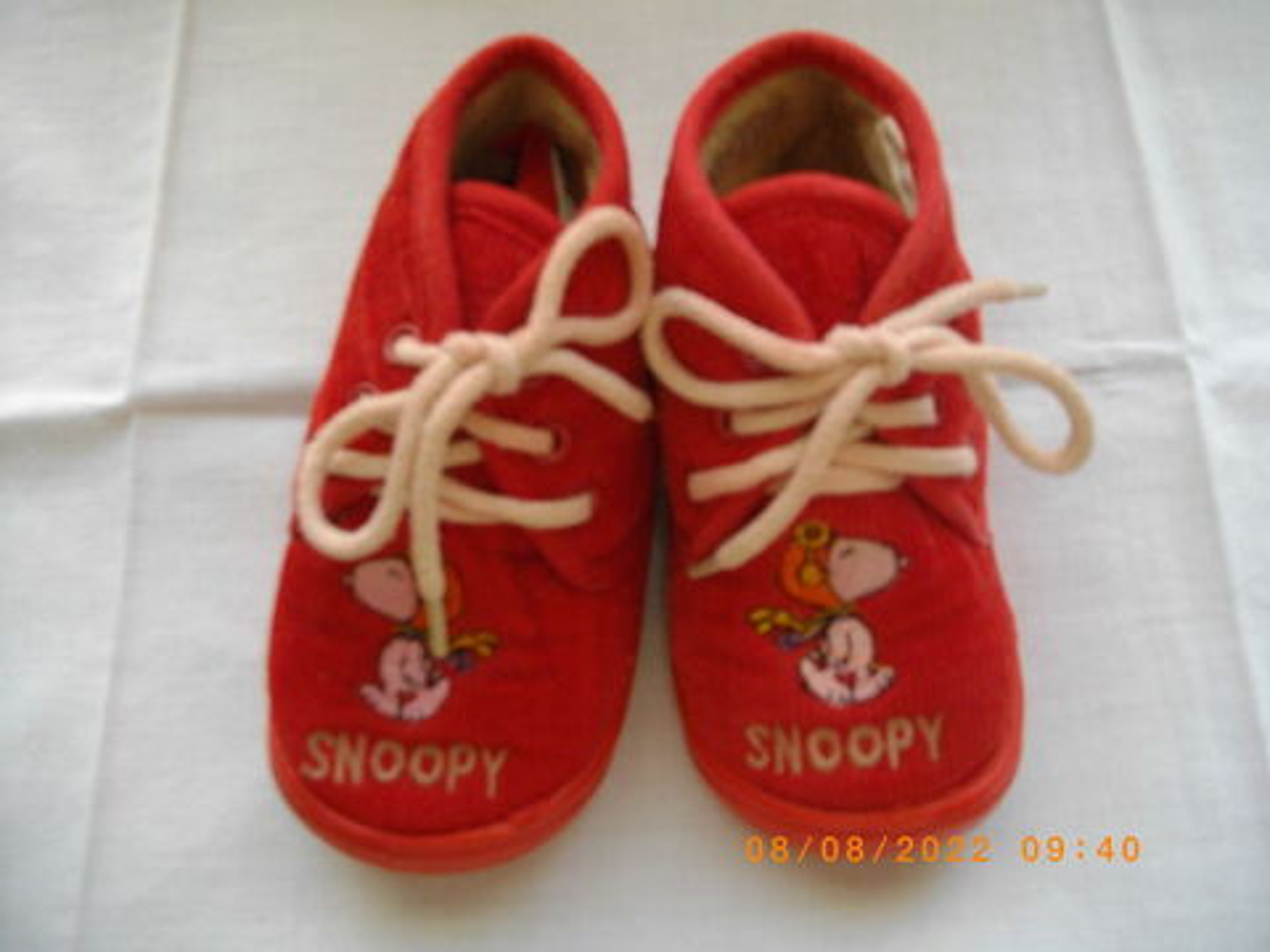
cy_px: 476
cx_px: 635
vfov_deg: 44.2
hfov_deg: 56.8
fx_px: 1174
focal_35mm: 32
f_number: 2.9
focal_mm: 5.7
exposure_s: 1/50
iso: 200
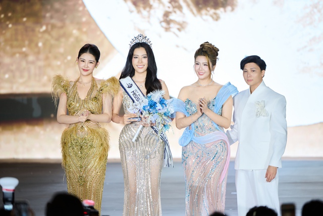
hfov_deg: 5.2
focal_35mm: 400
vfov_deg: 3.4
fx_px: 3589
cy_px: 108
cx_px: 162
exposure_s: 1/200
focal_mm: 400
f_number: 4
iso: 1000
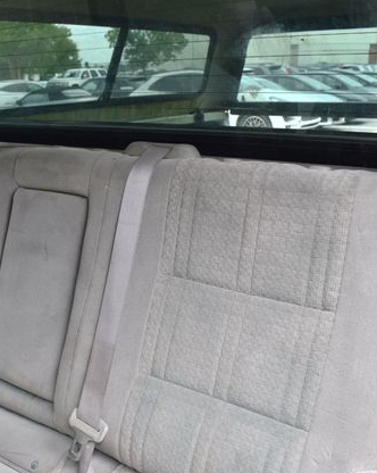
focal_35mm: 39
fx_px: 545
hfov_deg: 37.8
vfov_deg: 46.9
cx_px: 129
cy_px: 239
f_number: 8
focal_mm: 18
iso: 400
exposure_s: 1/50
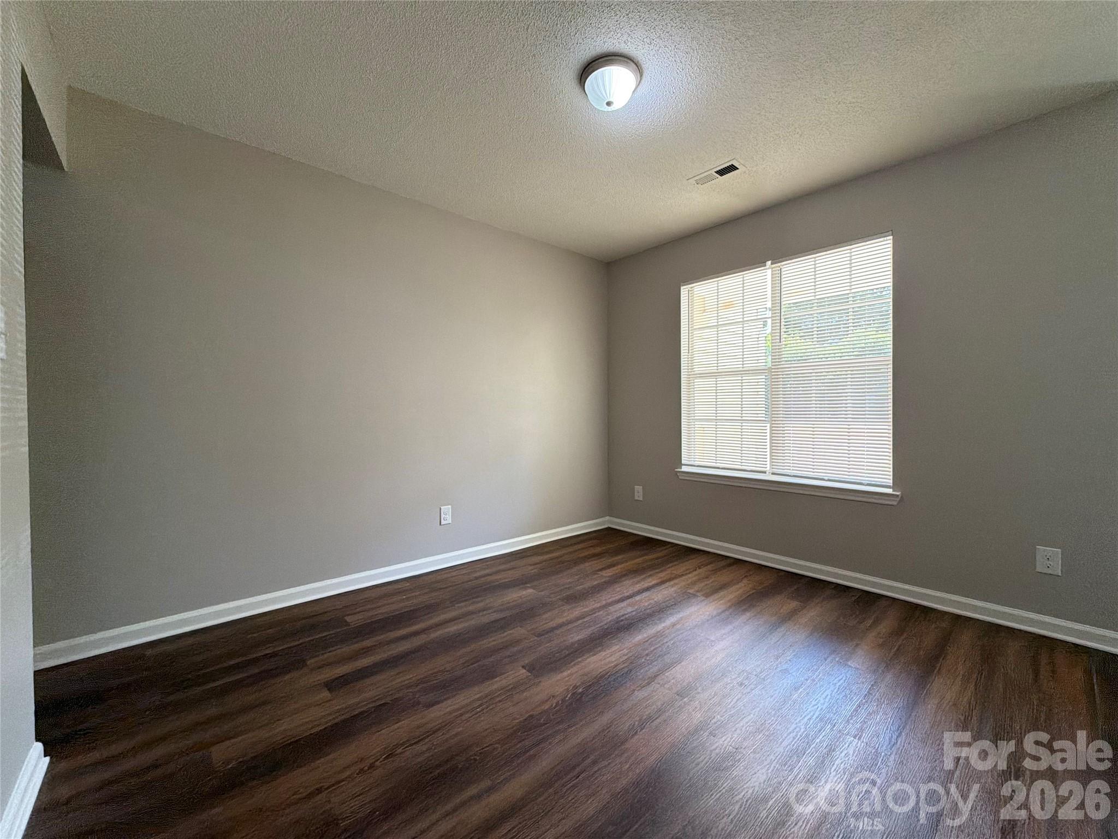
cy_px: 420
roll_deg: +0.6
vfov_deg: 85.7
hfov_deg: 102.1
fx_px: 452
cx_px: 559
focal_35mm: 14
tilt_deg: -0.5
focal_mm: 2.22
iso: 200
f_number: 2.2
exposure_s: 1/120
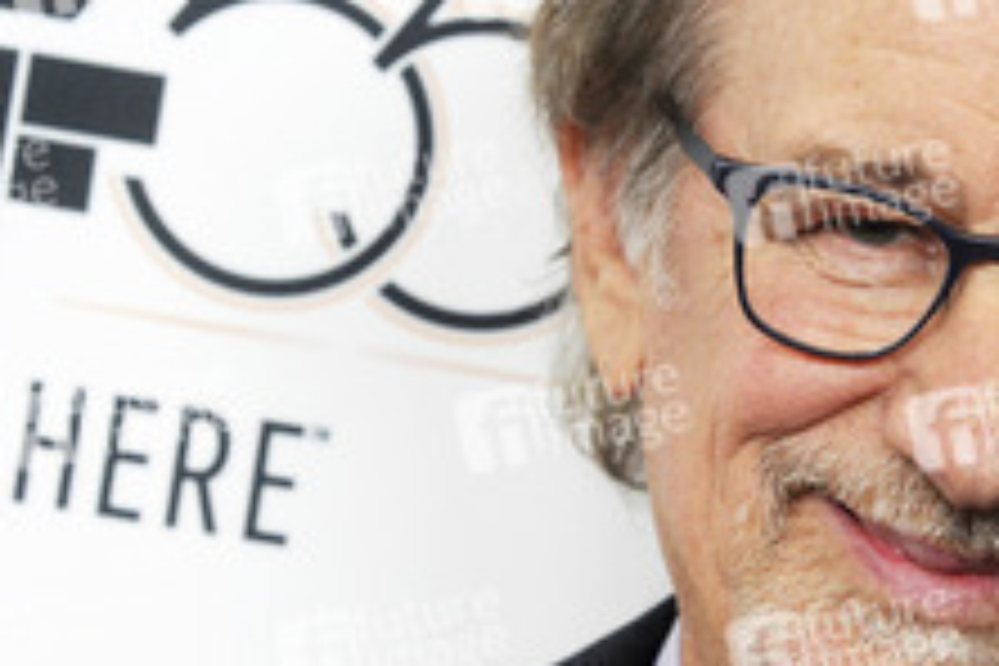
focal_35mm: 213
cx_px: 900
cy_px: 306
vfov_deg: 6.4
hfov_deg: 9.6
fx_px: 5910
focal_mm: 105
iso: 1600
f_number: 5.6
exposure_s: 1/125
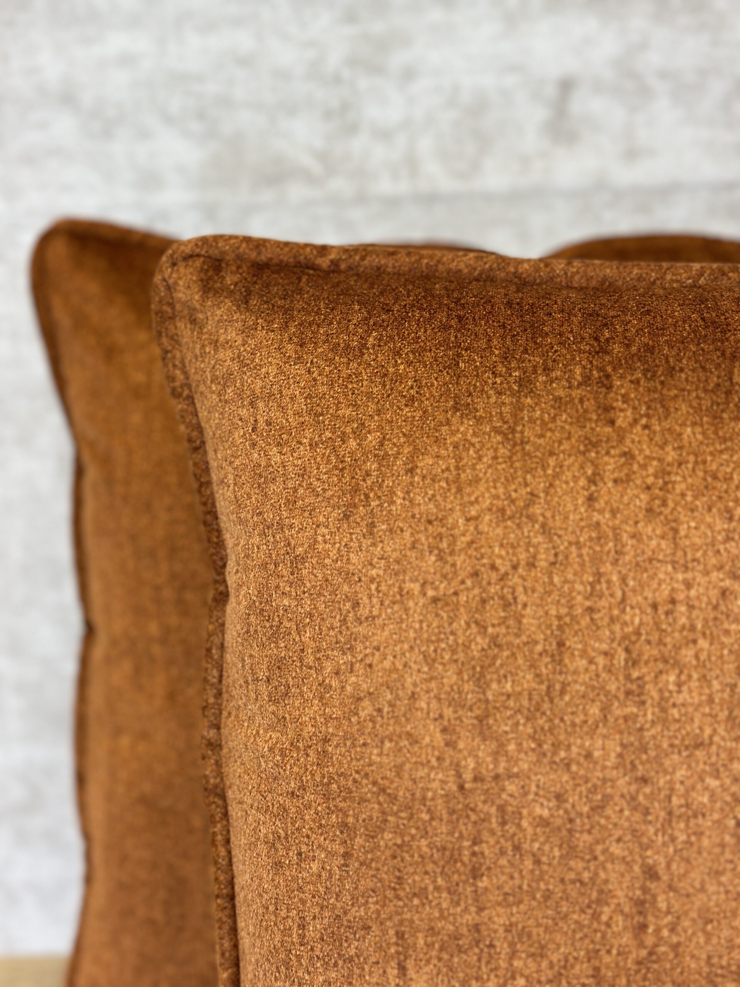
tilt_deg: -11.2
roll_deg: +2.3
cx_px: 370
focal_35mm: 48
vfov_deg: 39.7
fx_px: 1368
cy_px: 494
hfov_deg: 30.3
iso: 100
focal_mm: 6.86
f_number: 1.78
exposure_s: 1/120
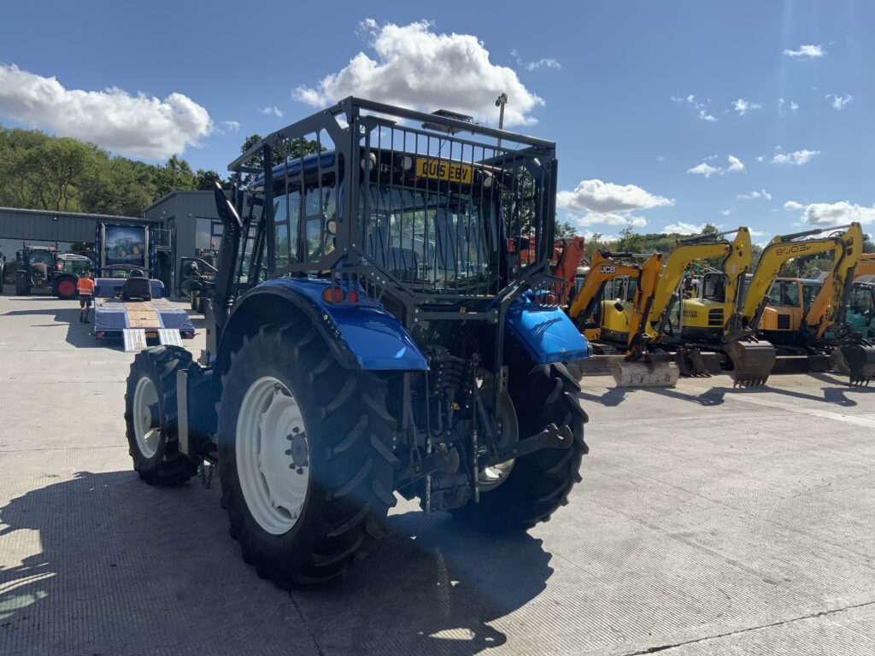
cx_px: 438
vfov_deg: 48.2
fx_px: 733
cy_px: 328
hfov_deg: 61.7
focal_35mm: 29
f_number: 1.8
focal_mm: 3
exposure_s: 1/2227
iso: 16
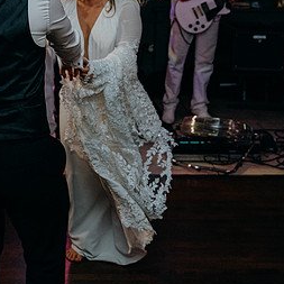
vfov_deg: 22.6
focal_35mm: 76
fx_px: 705
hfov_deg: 22.3
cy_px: 76
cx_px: 43
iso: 2500
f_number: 3.5
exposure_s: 1/160
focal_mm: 39
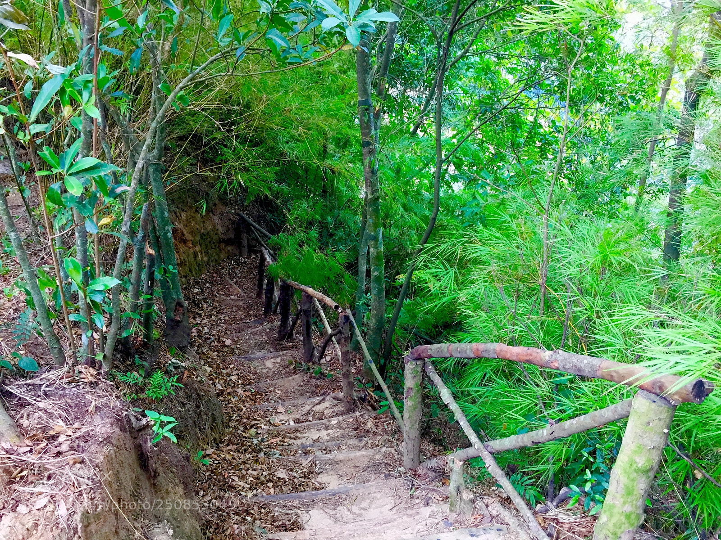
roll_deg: +0.8
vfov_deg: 48.2
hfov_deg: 61.7
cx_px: 360
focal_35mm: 29
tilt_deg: -29.3
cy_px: 270
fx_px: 604
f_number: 2.2
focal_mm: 4.15
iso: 40
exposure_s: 1/30
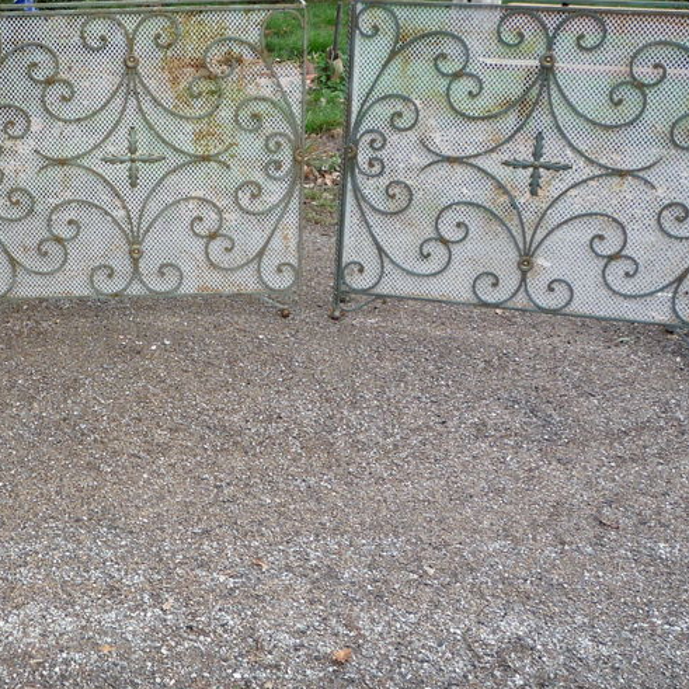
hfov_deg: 30.6
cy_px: 276
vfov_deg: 31.5
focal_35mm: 54
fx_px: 1216
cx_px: 109
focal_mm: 5.2
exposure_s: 1/80
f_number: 3.3
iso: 100
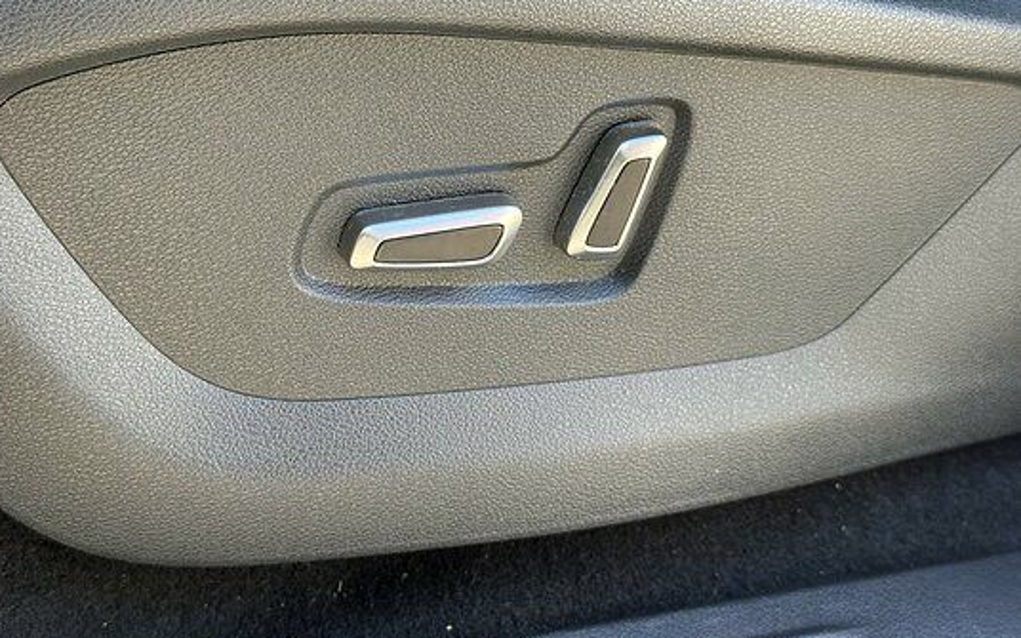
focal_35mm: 52
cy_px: 263
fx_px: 1447
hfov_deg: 38.9
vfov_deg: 24.8
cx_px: 501
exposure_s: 1/65
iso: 100
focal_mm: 6.76
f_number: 1.78
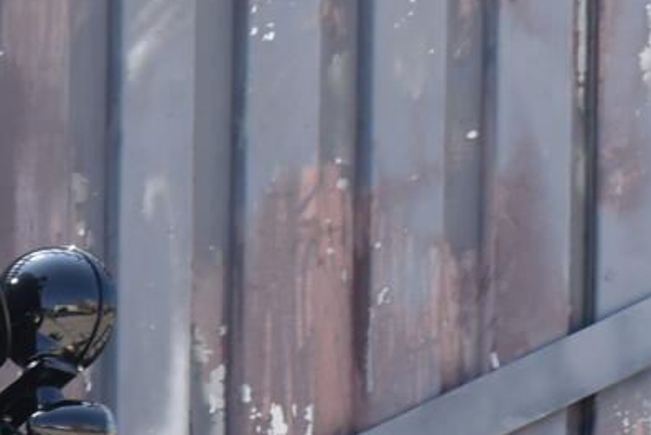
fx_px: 4397
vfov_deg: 5.6
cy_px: 680
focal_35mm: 243
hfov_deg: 8.1
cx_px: -648
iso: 200
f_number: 7.1
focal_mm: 32
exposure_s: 1/250
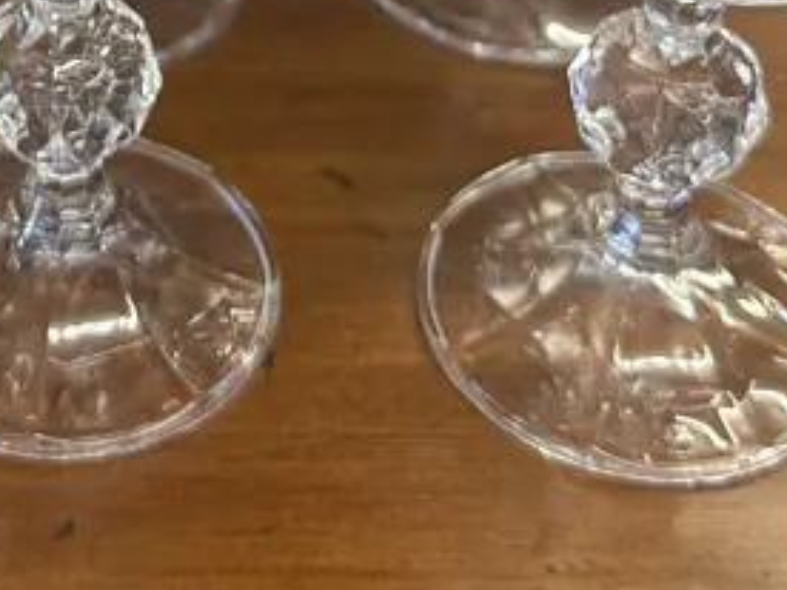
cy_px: -271
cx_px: 140
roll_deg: -0.3
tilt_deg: -31.0
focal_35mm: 89
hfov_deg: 21.7
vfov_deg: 15.4
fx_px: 2023
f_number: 1.78
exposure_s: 1/50
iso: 250
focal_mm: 6.86
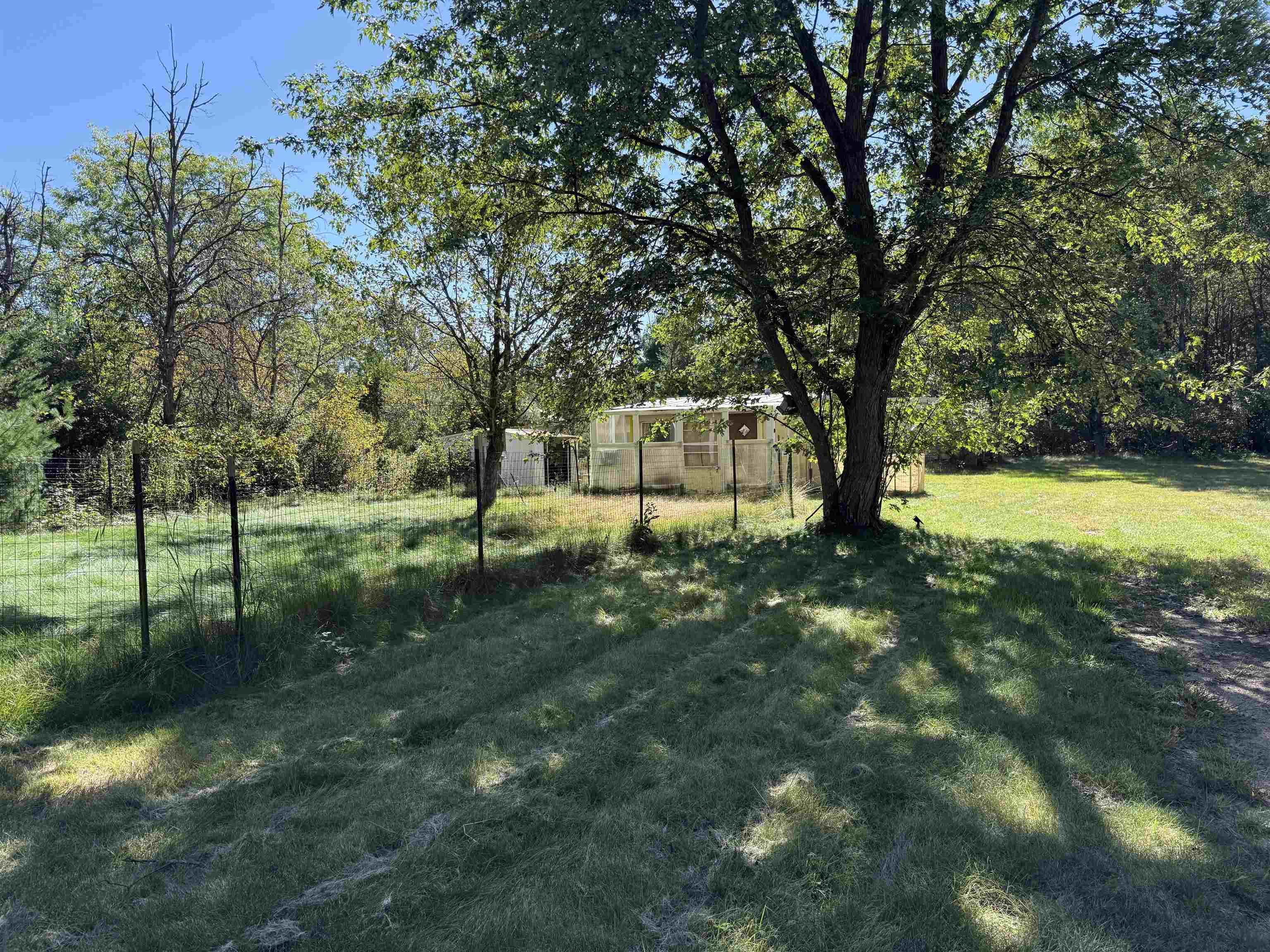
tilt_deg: -2.0
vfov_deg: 56.8
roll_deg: +0.9
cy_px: 476
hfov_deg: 71.6
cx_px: 635
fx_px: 881
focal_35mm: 24
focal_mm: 6.76
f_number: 1.78
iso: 100
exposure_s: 1/1553
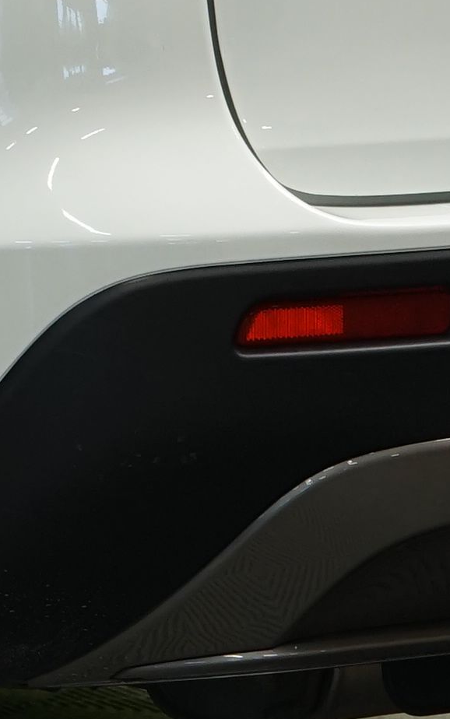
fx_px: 8825
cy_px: -116
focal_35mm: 450
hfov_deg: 2.9
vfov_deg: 4.7
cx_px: -332
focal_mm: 68
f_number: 5.6
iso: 500
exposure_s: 1/15
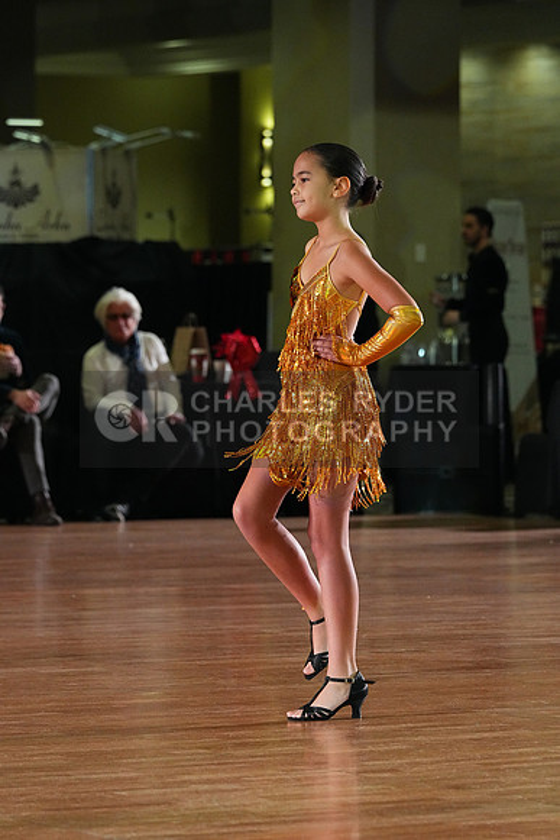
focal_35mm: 200
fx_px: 4664
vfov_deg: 10.3
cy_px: 420
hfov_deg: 6.9
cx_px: 280
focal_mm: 200
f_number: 6.3
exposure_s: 1/400
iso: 8000
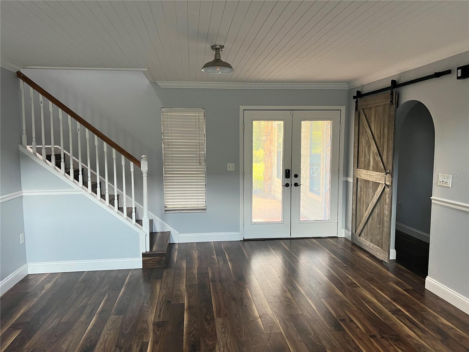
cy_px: 176
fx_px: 352
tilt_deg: -5.7
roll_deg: +0.6
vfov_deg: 53.1
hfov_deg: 67.3
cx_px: 234
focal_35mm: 26
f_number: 1.5
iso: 125
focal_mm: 5.7
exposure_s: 1/87
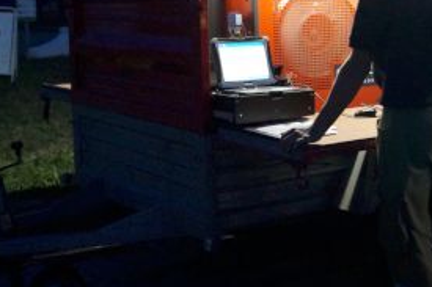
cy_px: 52
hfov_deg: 27.4
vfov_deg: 19.0
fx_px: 851
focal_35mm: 71
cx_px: 396
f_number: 4
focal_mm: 20
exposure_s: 1/60
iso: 3200
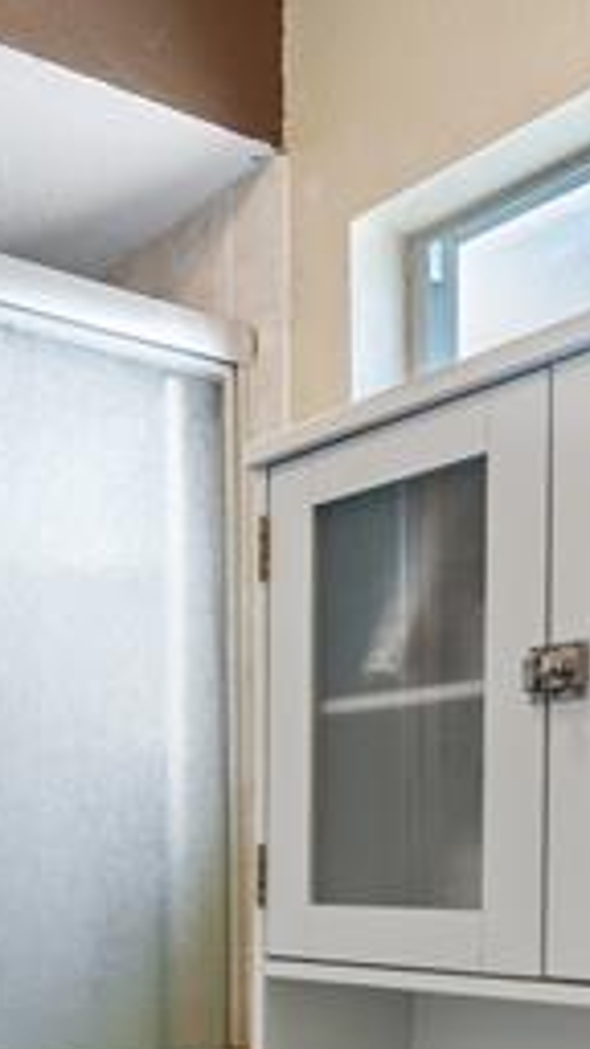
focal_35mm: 44
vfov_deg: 44.1
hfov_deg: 24.1
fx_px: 1224
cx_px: -156
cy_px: 844
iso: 160
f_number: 7.1
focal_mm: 14
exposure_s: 1
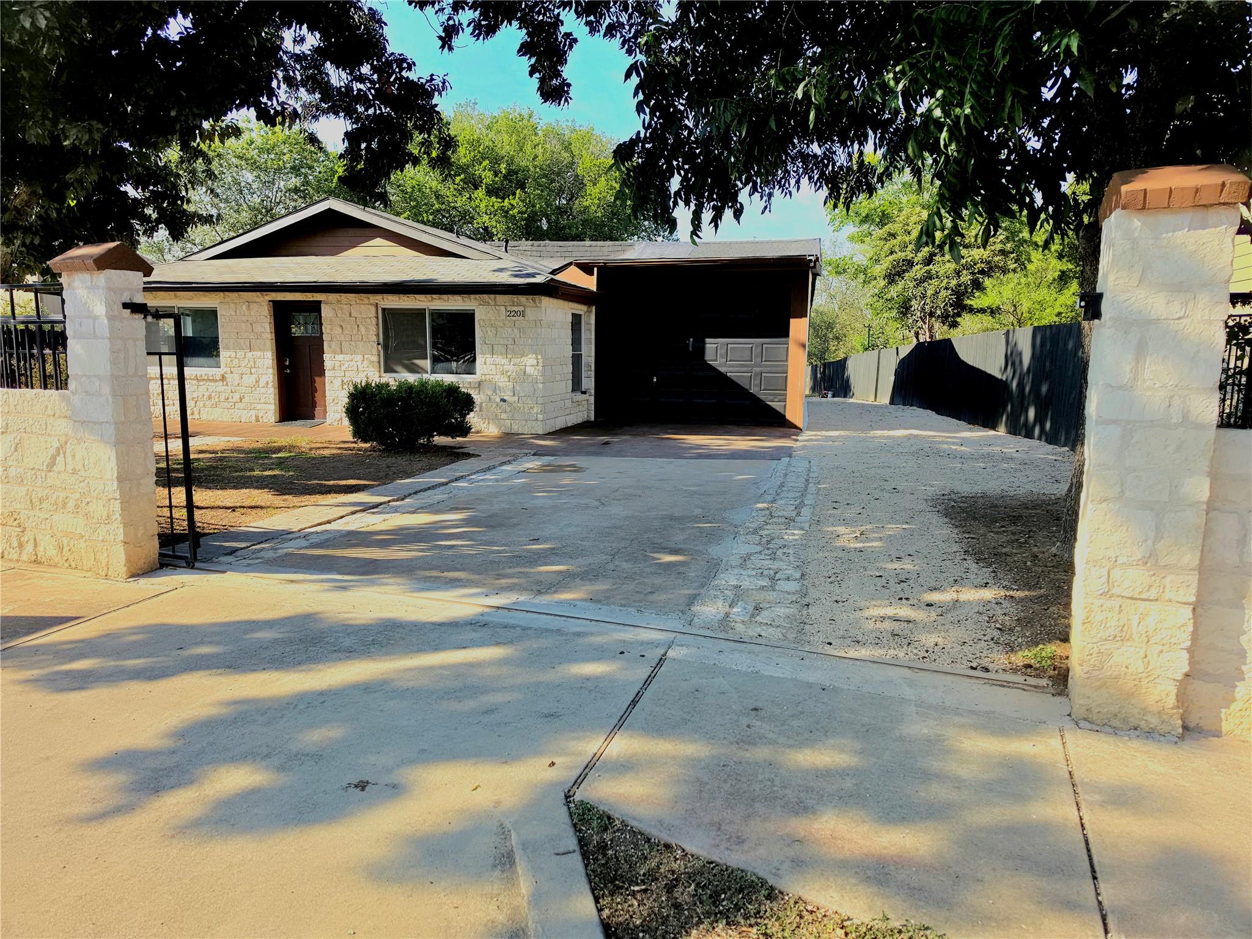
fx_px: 832
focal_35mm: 23
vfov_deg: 58.9
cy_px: 470
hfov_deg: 73.9
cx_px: 626
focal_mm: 6.5
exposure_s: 1/2500
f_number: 1.4
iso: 40
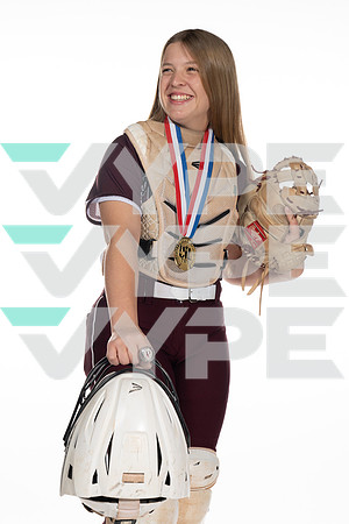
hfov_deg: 25.5
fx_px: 771
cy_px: 262
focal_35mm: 53
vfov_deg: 37.5
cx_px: 174
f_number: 6.3
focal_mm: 53
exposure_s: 1/250
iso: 400
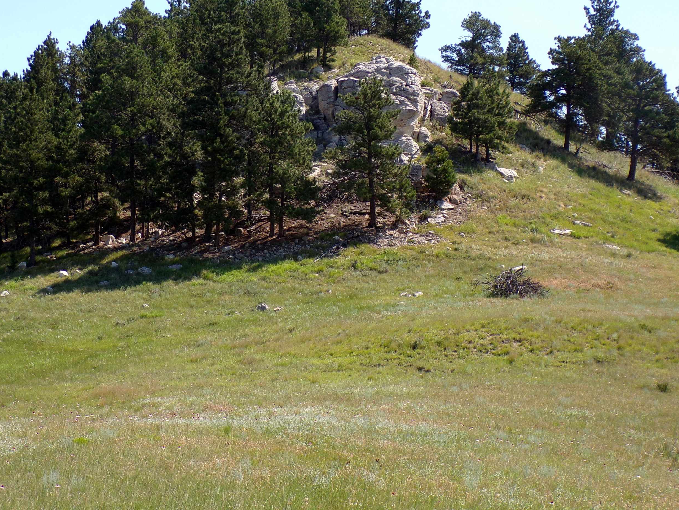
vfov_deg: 18.2
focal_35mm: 81
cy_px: 214
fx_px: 1589
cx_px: 310
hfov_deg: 24.1
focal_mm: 11.6
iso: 80
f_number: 4.3
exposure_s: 1/420
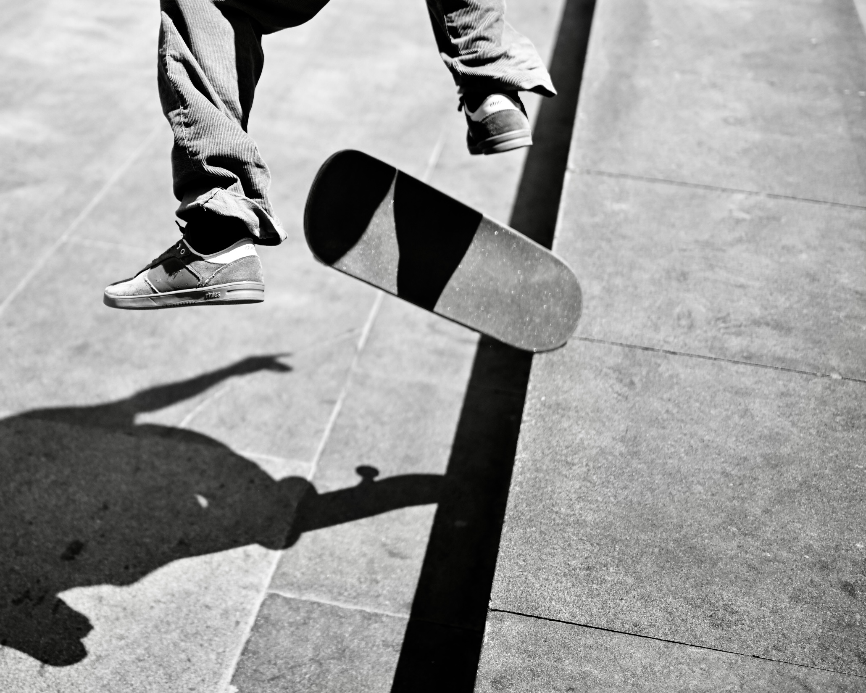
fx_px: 1512
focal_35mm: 59
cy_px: 293
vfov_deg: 25.8
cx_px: 266
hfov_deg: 31.6
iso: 250
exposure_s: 1/8000
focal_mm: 40
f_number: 2
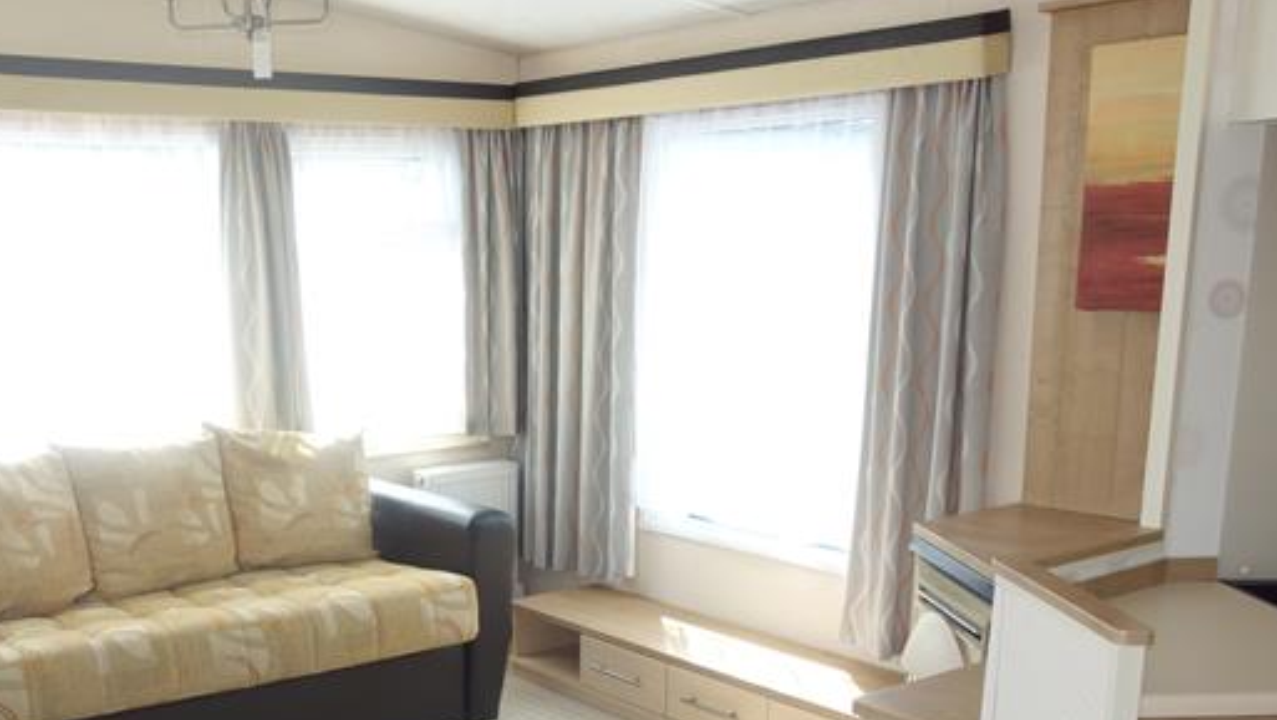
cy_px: 533
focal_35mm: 40
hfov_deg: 49.8
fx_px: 1355
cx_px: 456
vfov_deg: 29.3
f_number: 3.2
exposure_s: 1/100
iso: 125
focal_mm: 10.4
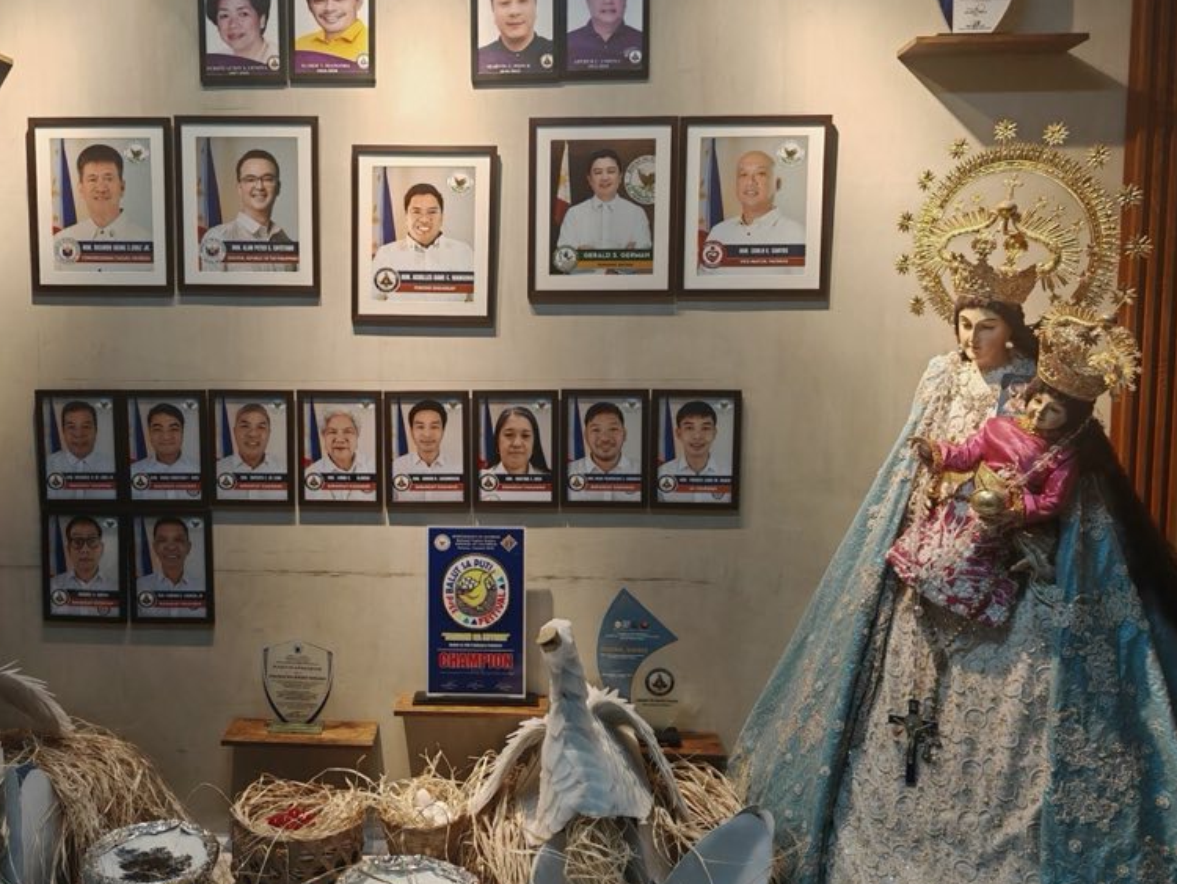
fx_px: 1224
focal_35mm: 36
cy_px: 413
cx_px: 458
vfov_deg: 39.7
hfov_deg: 50.9
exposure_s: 1/100
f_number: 1.6
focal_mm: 7.62
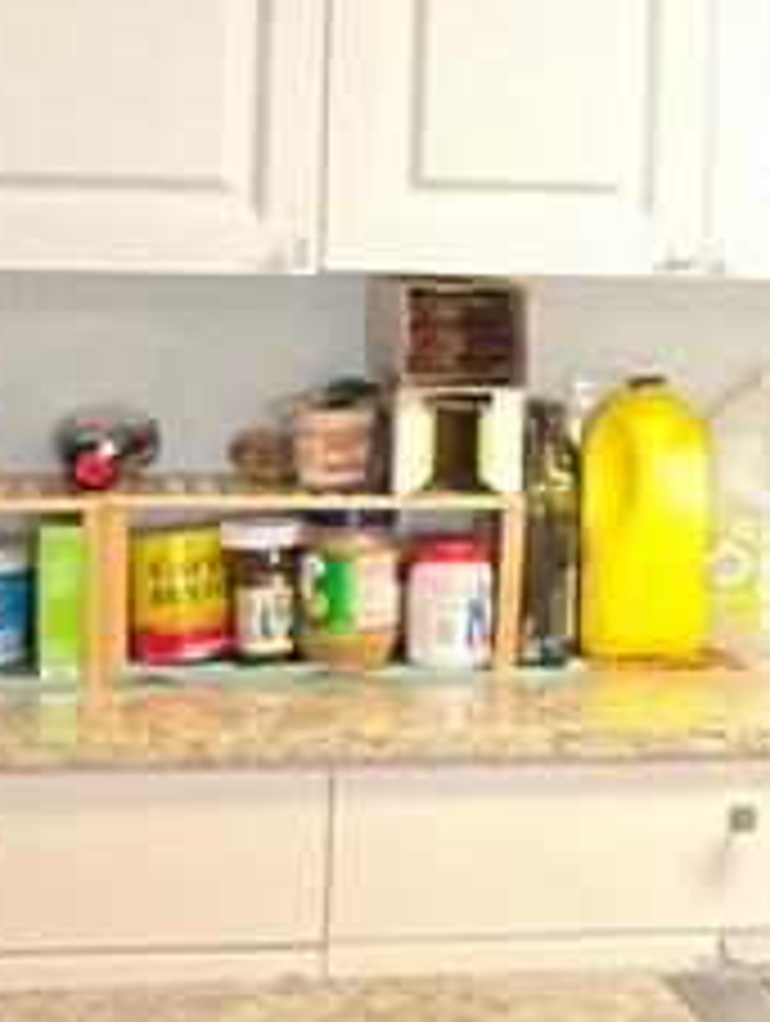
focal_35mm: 153
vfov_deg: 12.8
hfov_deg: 9.3
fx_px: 4525
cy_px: 167
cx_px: 1382
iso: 320
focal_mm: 3
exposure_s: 1/30
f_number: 1.8
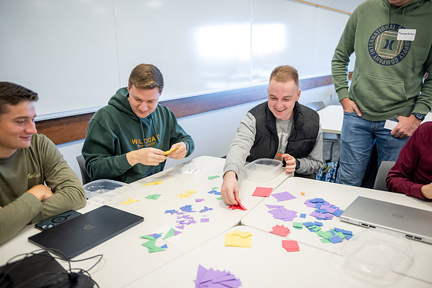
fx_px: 372
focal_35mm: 31
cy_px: 144
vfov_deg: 42.3
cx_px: 216
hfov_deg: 60.3
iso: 1600
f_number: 2.8
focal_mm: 31
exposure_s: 1/250
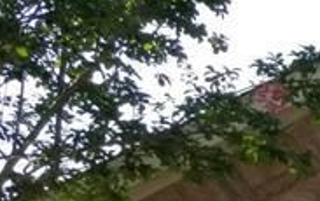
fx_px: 1345
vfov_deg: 7.5
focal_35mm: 154
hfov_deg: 11.3
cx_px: 769
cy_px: 600
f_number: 1.7
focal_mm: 4.25
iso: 50
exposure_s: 1/904
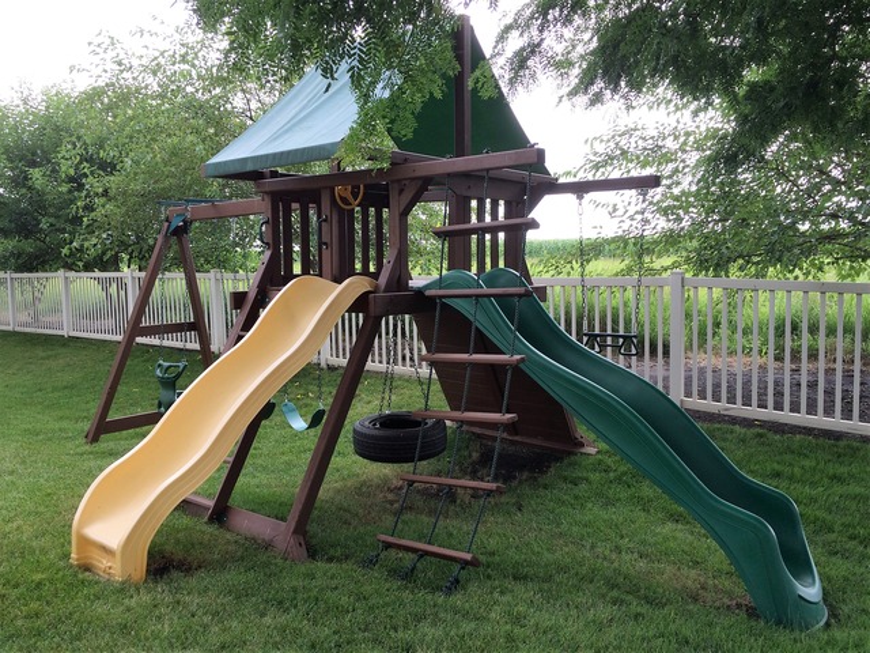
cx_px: 435
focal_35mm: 29
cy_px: 326
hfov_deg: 61.7
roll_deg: +0.7
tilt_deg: -6.5
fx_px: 729
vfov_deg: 48.2
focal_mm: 4.15
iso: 32
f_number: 2.2
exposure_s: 1/161
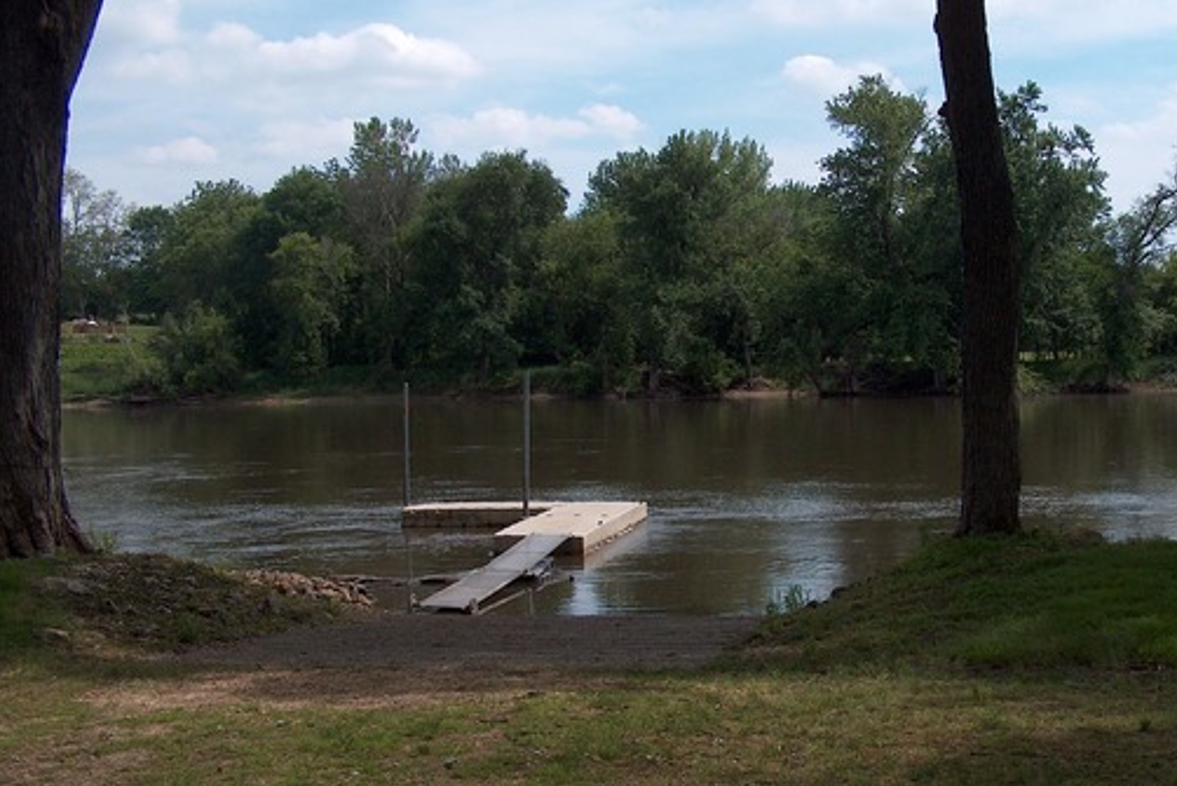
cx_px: 741
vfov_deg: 27.5
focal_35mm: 49
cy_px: 482
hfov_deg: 40.0
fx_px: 1602
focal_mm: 7.6
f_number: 4.8
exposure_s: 1/820
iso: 100
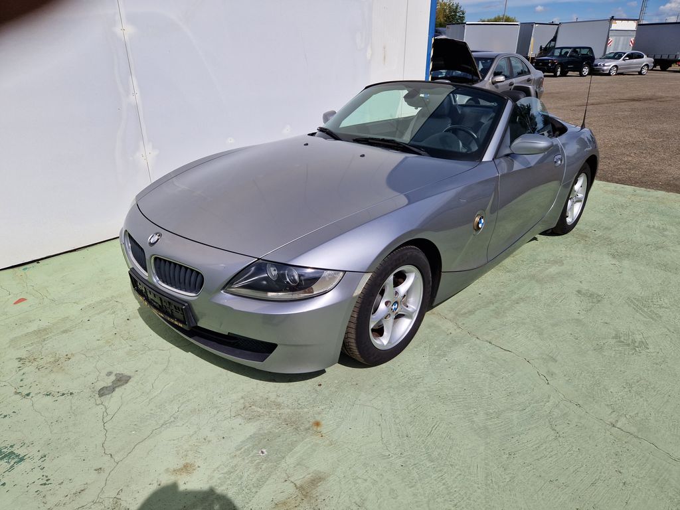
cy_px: 255
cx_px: 340
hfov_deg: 73.9
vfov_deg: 58.9
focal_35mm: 23
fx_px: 452
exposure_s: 1/4112
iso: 50
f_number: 1.8
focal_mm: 5.4
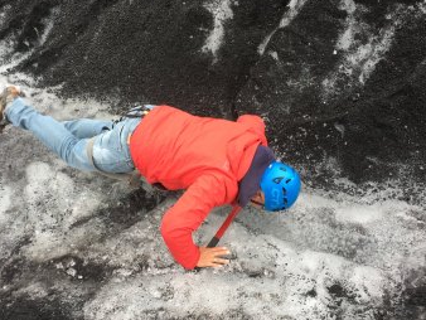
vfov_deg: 39.7
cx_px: 197
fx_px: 443
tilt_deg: -47.5
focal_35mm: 36
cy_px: 143
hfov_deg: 51.3
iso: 25
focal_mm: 4.15
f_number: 2.2
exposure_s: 1/100
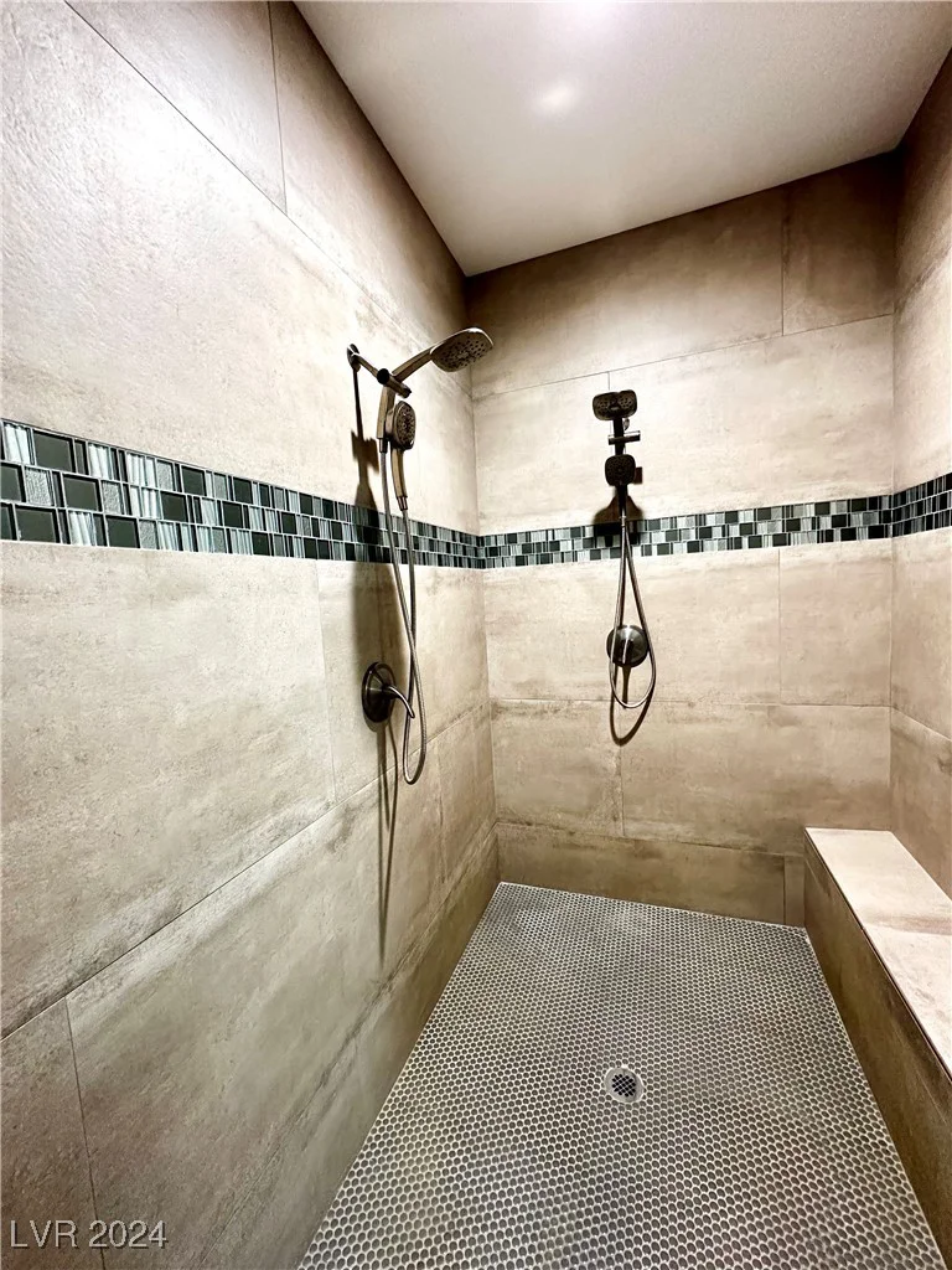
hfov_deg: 85.7
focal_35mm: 14
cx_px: 476
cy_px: 635
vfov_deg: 102.1
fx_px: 513
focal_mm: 2.22
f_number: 2.2
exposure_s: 1/60
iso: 640
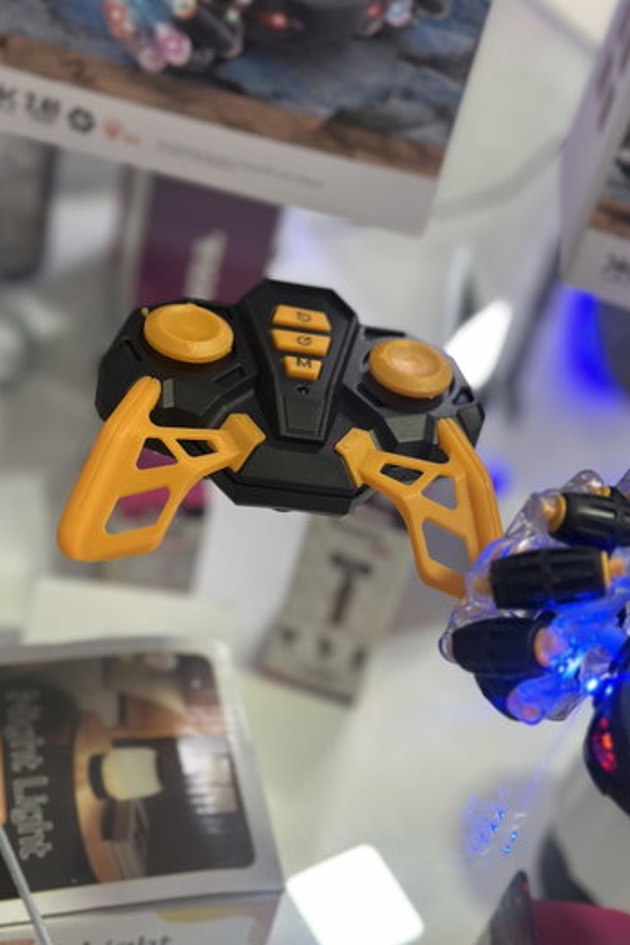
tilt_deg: -41.1
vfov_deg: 38.9
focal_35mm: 51
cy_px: 473
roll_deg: -16.3
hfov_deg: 26.5
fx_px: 1339
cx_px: 353
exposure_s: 1/50
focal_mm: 6.86
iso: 125
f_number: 1.78
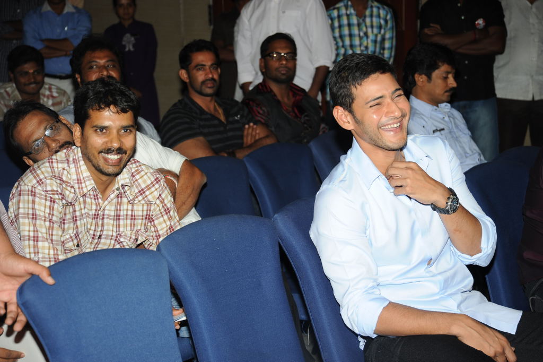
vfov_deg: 15.2
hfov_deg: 22.6
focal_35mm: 90
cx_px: 272
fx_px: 1357
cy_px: 181
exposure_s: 1/125
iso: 400
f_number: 6.3
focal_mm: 90
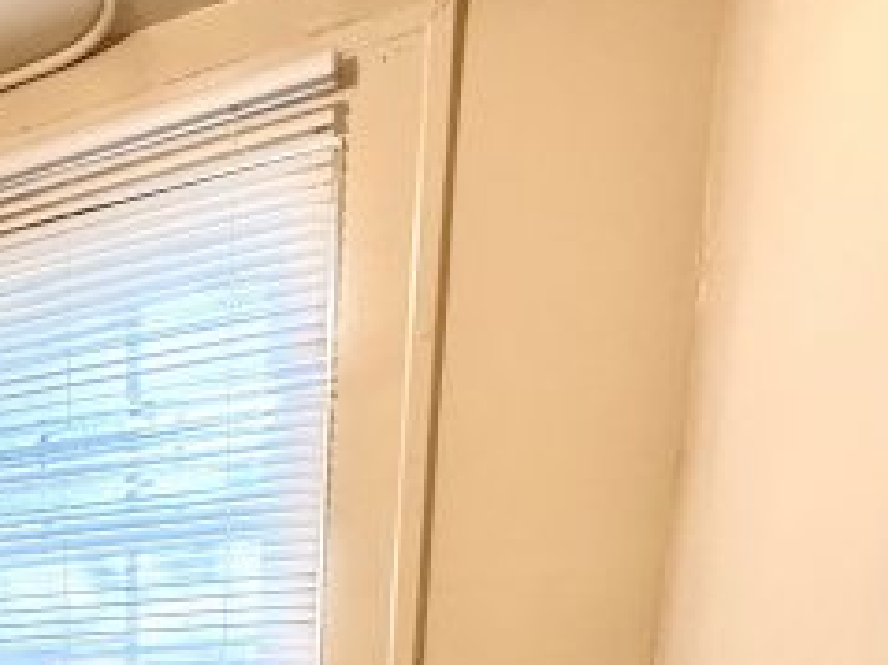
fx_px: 1000
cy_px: 903
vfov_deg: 28.7
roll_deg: +2.7
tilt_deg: -10.4
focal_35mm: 39
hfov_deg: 39.3
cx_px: -87
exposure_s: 1/120
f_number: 2.2
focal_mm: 2.22
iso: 640
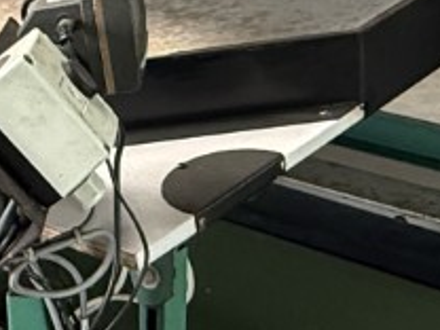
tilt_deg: -23.2
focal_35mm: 97
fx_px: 1233
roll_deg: +1.4
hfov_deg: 20.0
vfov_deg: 15.2
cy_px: 228
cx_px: 80
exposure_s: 1/63
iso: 400
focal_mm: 2.22
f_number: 2.2
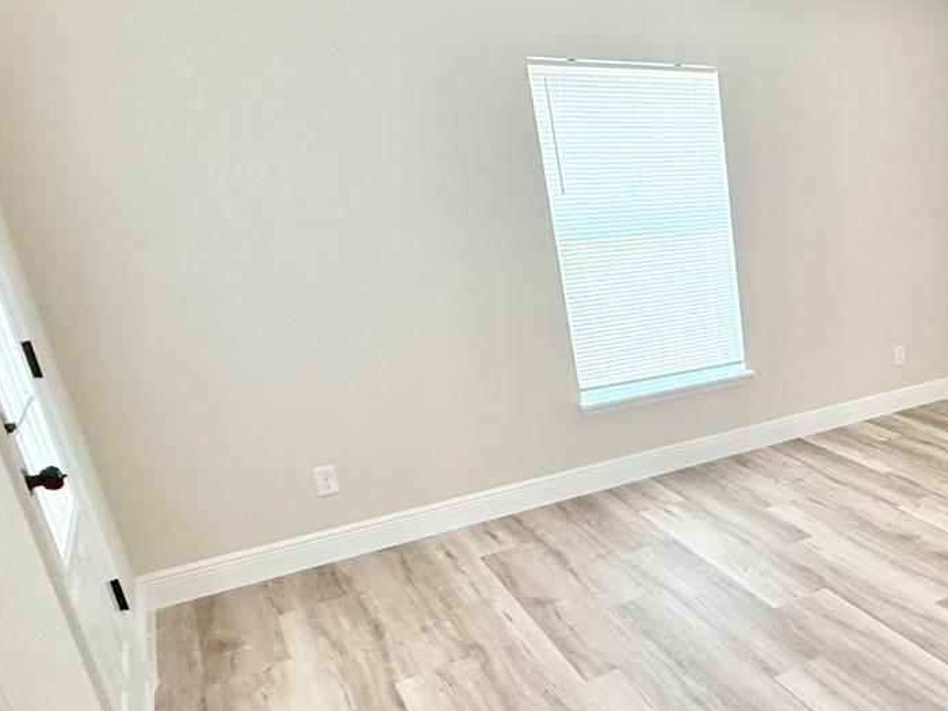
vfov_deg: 43.9
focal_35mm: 32
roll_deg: +0.6
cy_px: 435
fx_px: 876
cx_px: 967
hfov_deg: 46.6
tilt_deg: -17.9
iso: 320
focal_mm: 2.22
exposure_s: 1/120
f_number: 2.2
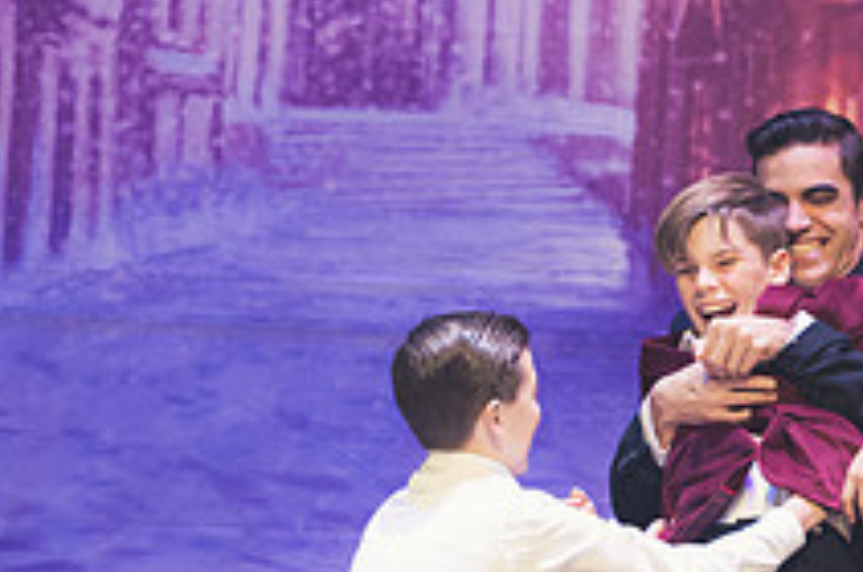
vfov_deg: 1.7
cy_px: 584
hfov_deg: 2.5
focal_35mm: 826
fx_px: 19771
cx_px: 409
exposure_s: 1/320
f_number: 2.8
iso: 1000
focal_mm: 200
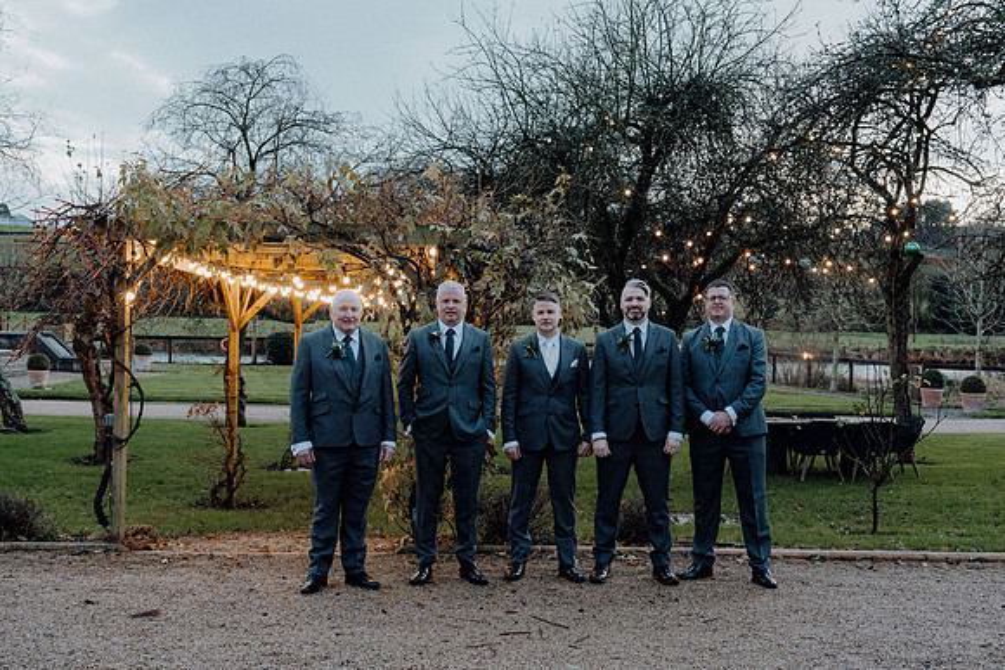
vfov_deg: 33.8
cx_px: 502
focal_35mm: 40
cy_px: 335
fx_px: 1105
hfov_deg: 48.9
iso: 5000
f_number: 5
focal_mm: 39
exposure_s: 1/160
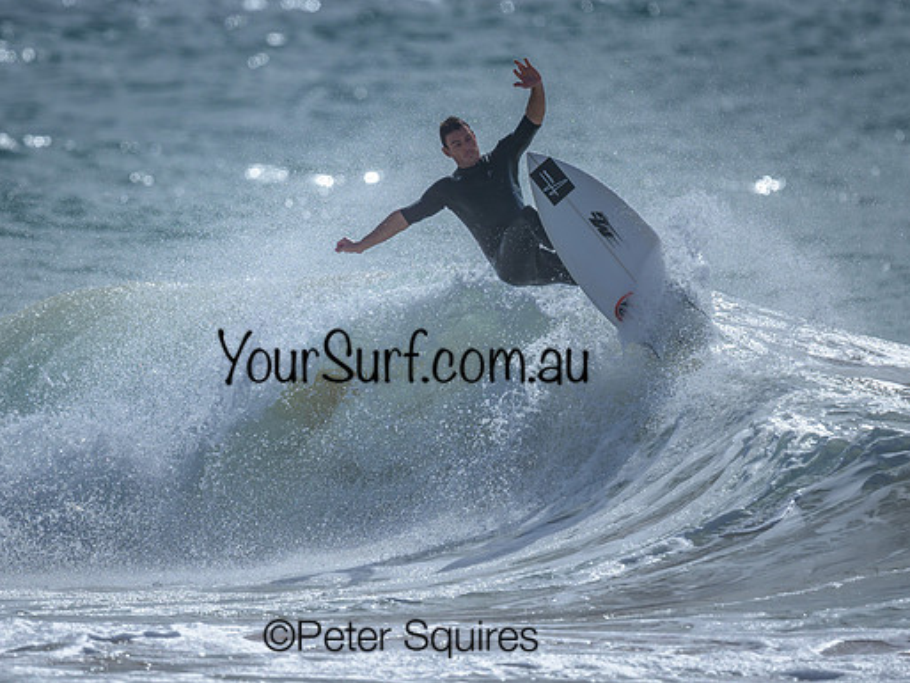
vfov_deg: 1.2
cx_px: 446
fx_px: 31422
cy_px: 329
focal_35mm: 1195
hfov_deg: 1.7
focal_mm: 800
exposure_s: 1/2000
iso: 80
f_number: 6.3
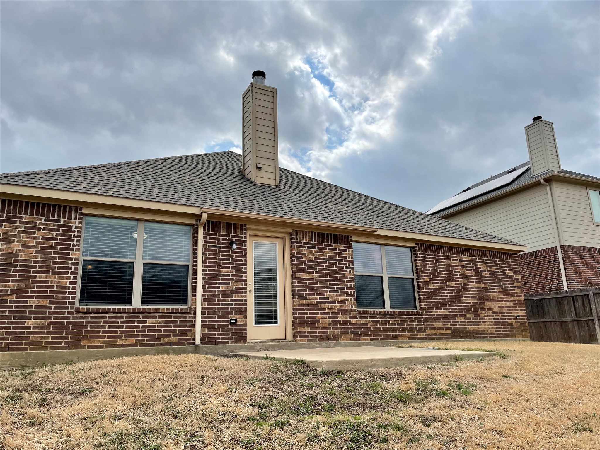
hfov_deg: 67.3
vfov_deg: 53.1
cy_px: 225
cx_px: 300
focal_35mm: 26
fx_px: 451
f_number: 1.6
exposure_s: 1/5556
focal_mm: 4.2
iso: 32
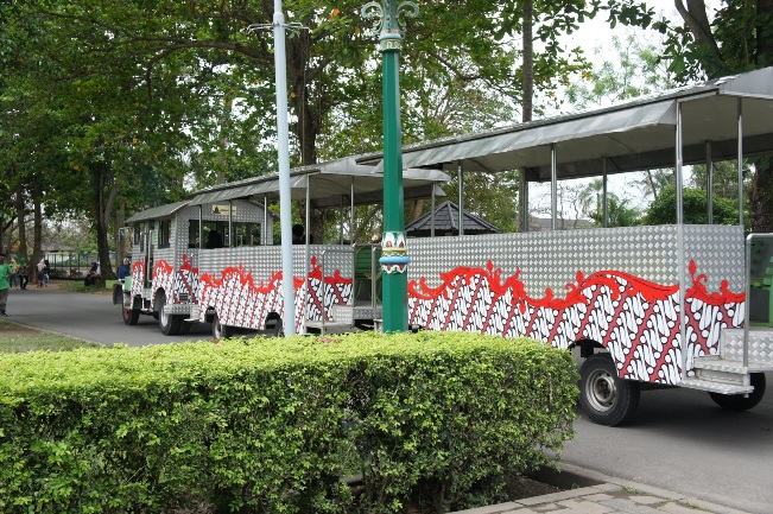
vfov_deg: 30.8
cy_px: 257
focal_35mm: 44
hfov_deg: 45.0
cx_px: 386
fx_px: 933
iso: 320
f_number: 7.1
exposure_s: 1/250
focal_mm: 29
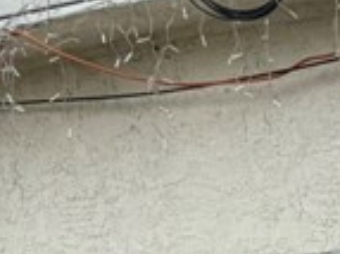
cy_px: 693
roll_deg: +1.0
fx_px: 1688
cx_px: 1053
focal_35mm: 172
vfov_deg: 7.8
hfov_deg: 9.1
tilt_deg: -7.8
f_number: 1.78
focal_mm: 6.76
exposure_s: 1/2703
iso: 80
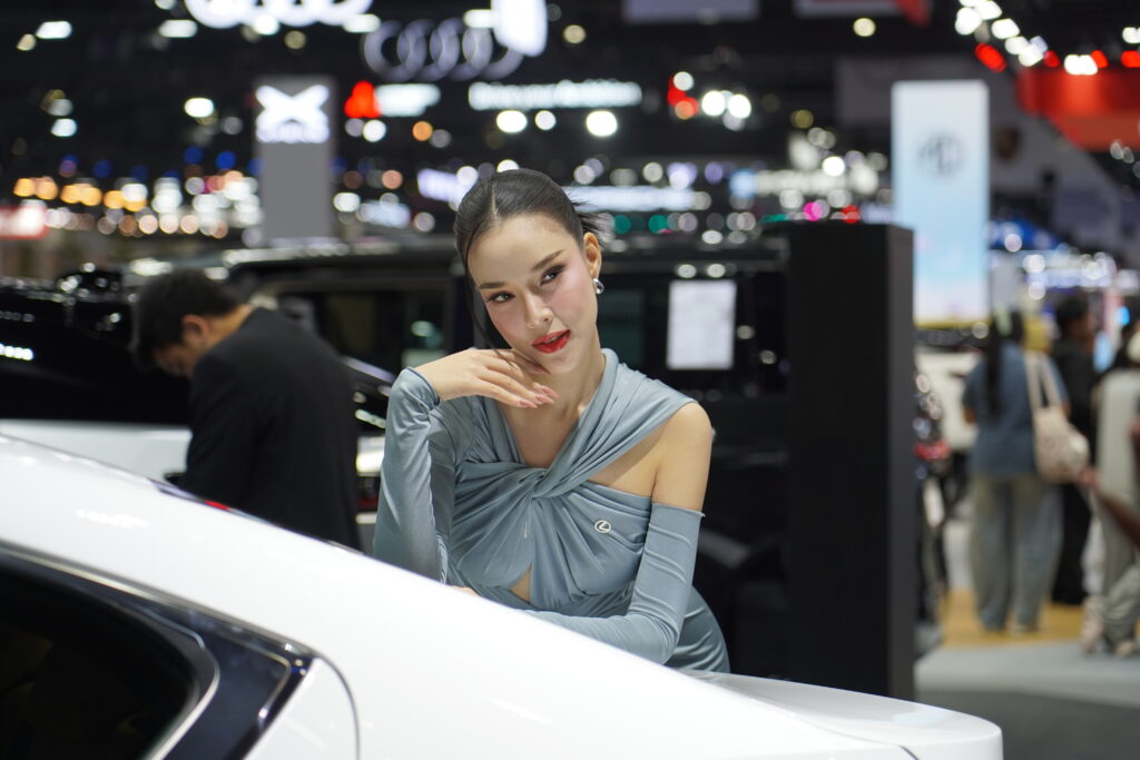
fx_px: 3325
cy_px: 380
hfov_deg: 19.5
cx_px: 570
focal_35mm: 105
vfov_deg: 13.0
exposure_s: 1/160
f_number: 4
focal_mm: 105
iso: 400
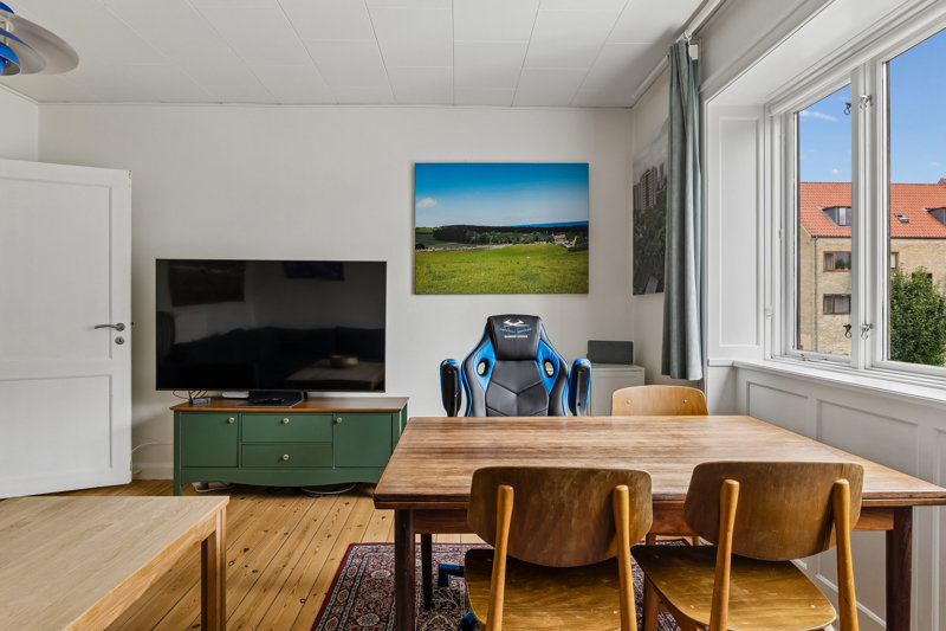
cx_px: 473
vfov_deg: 64.0
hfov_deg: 86.3
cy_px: 316
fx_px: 504
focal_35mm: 19
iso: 250
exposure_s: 1/50
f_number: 7.1
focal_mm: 12.8
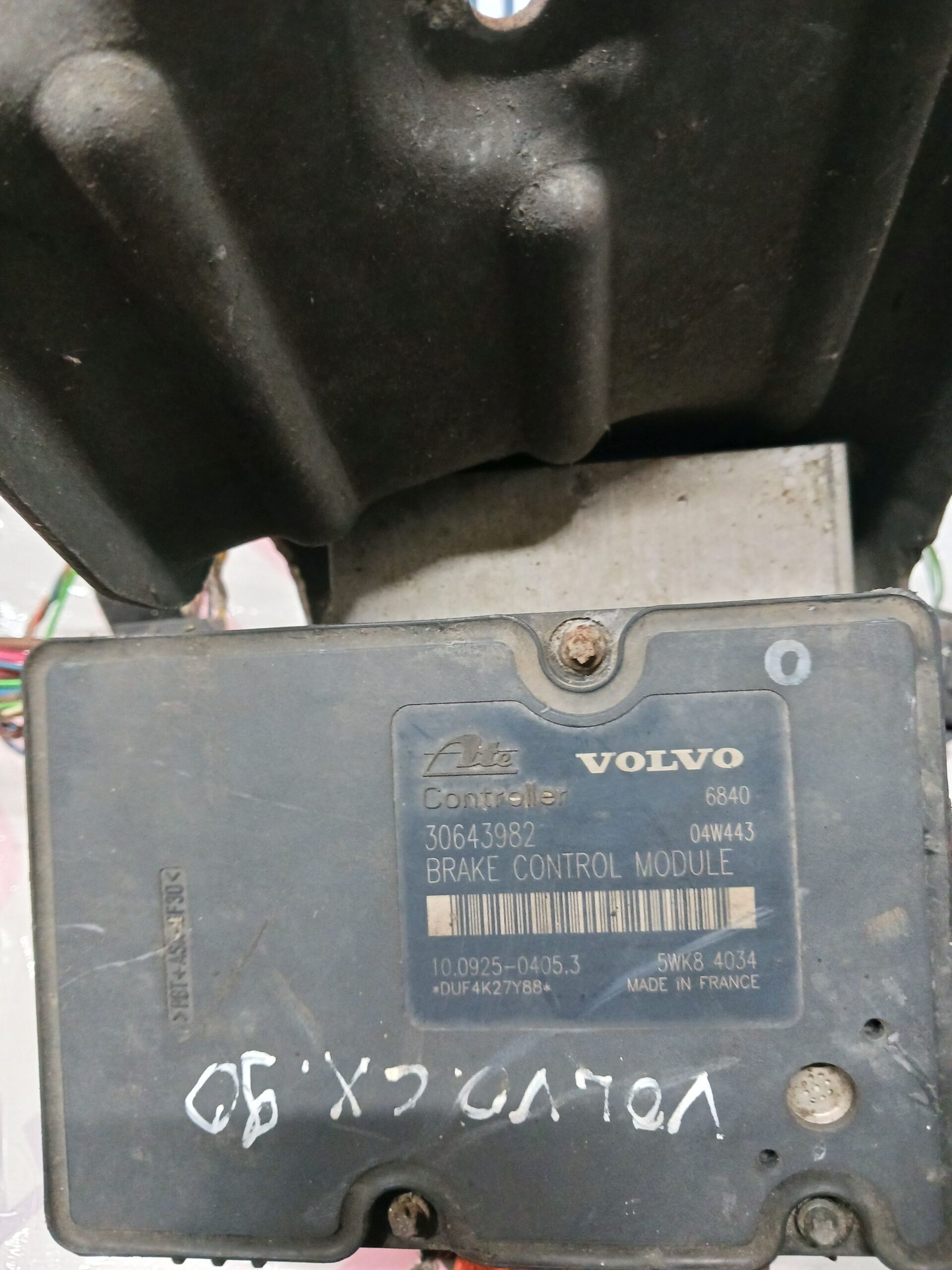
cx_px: 476
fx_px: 990
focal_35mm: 27
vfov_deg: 65.3
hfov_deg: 51.4
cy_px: 635
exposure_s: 1/20
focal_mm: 4
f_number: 1.8
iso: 800
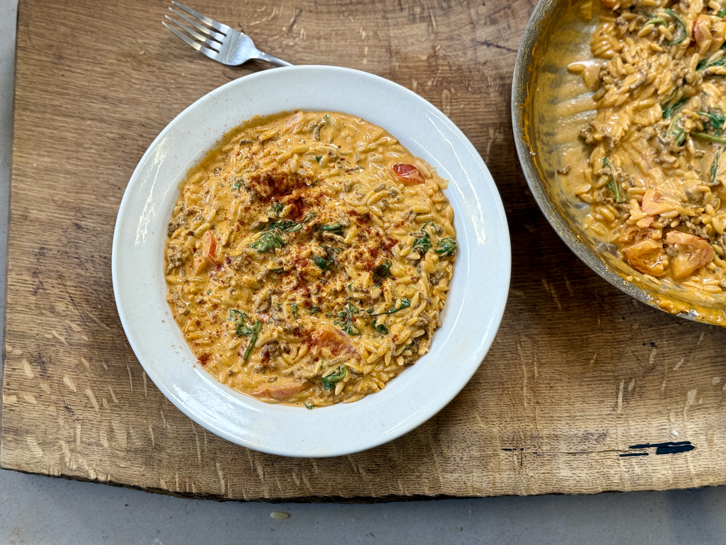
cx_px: 363
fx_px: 1007
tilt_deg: -80.2
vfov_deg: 30.3
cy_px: 272
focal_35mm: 48
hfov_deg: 39.7
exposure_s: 1/100
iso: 50
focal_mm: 6.76
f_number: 1.78
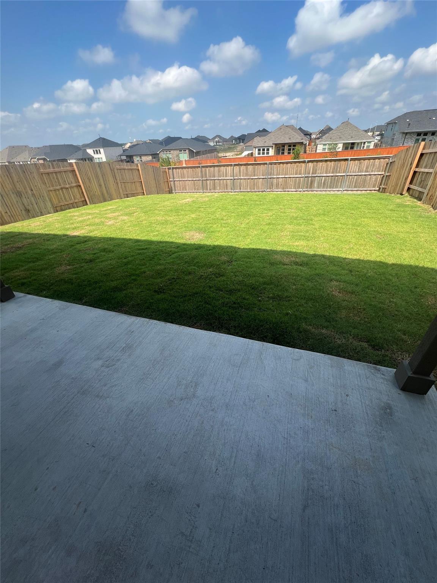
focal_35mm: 13
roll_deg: +5.3
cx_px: 218
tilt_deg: -30.9
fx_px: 219
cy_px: 292
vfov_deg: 106.2
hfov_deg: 89.9
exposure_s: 1/752
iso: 32
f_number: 1.8
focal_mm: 1.57
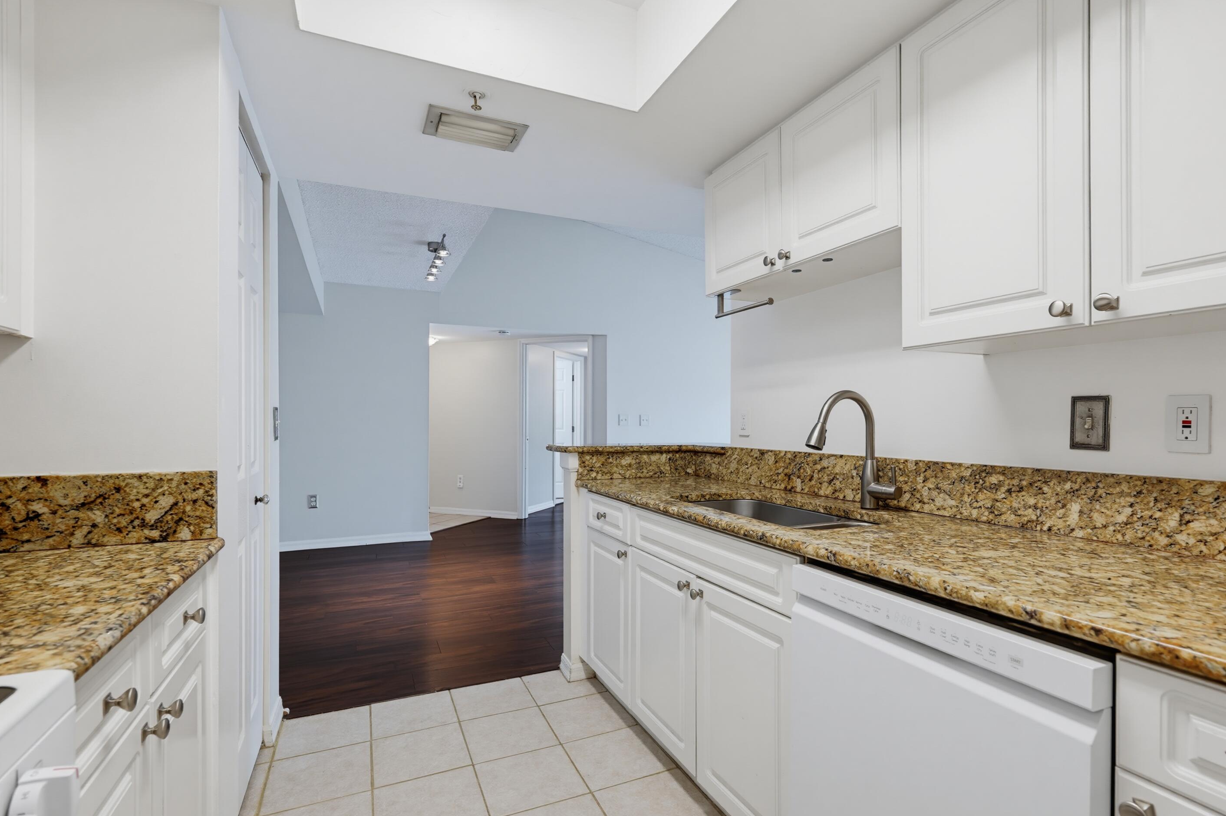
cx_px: 627
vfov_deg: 70.4
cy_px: 411
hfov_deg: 93.3
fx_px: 579
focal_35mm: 17
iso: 800
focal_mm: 16
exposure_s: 1/80
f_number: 4.5
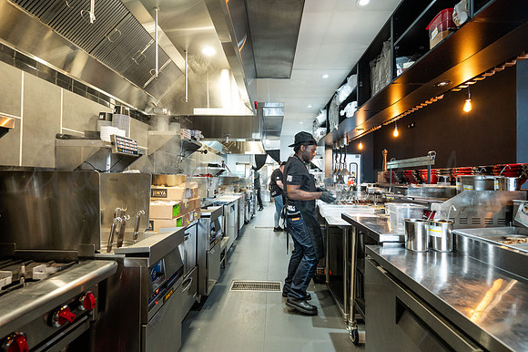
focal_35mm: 18
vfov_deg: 68.8
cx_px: 264
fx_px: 257
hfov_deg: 91.6
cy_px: 176
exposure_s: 1/100
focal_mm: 17.5
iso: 2500
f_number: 4
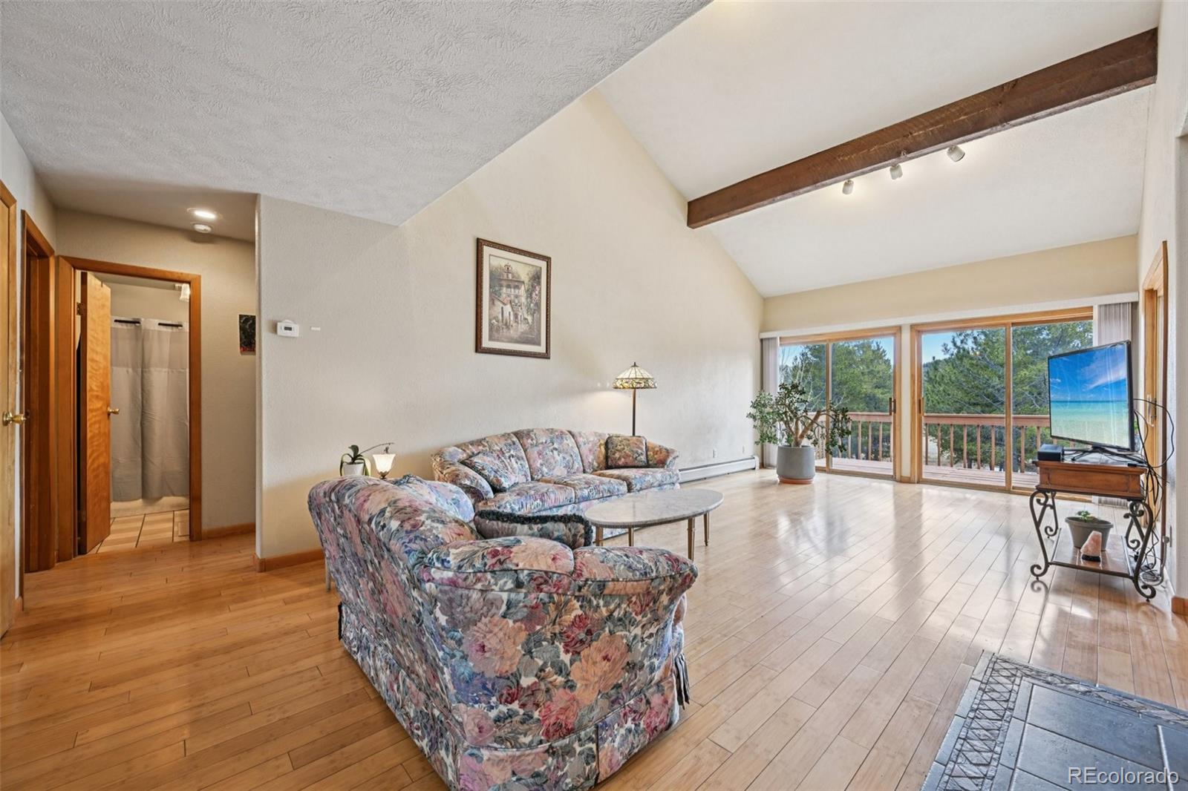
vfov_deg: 81.2
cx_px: 594
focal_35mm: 14
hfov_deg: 104.3
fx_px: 462
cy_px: 396
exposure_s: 1/15
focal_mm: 14
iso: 250
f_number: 8
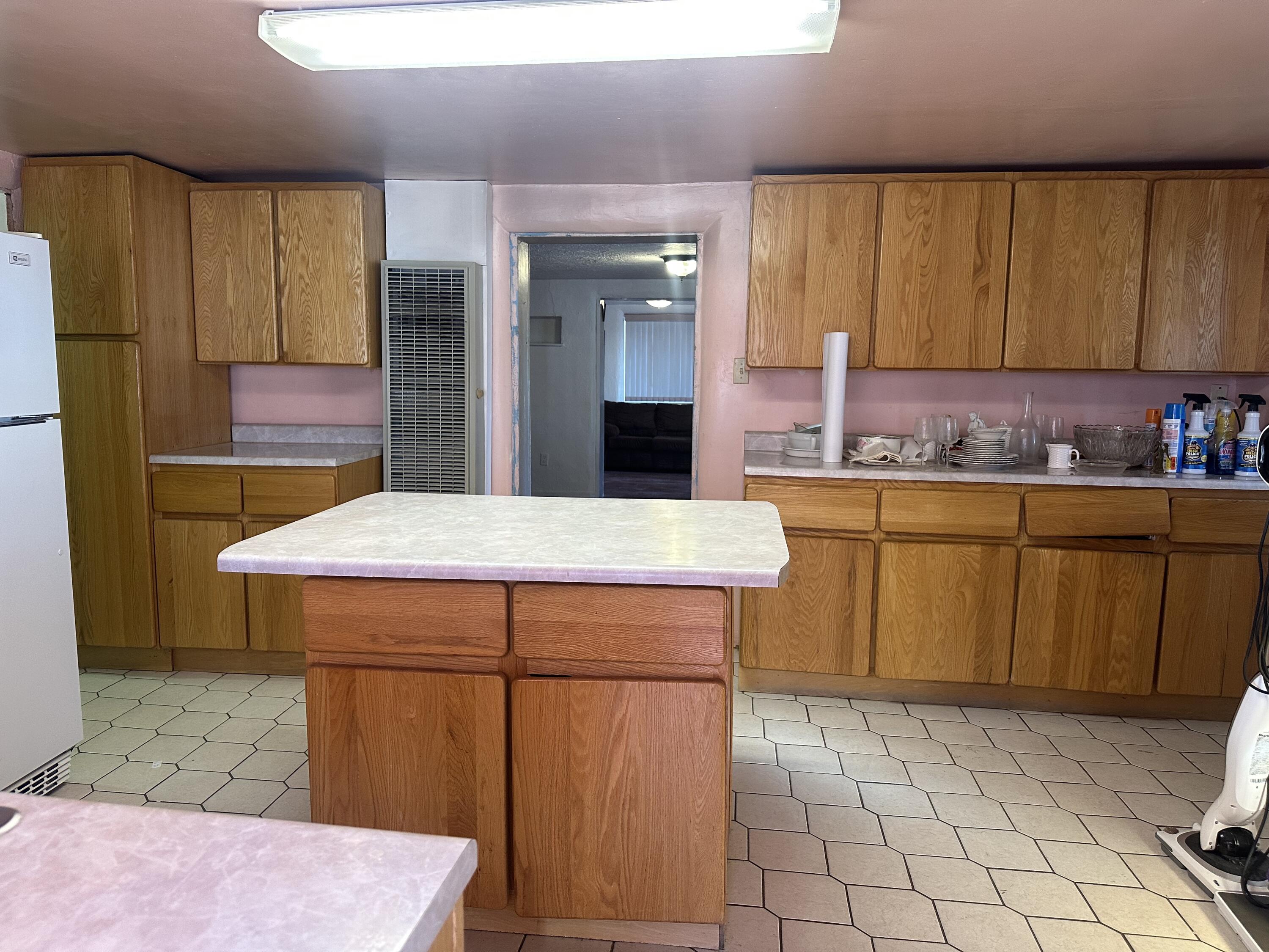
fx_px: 880
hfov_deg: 71.6
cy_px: 476
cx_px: 634
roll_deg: -0.7
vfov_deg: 56.8
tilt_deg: -6.7
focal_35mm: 24
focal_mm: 6.86
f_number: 1.78
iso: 200
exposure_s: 1/120
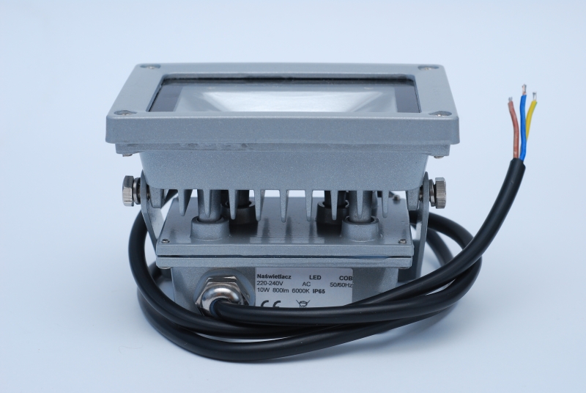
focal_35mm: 90
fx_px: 1467
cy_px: 196
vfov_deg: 15.2
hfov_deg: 22.6
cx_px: 293
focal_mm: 60
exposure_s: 1/50
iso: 200
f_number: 10
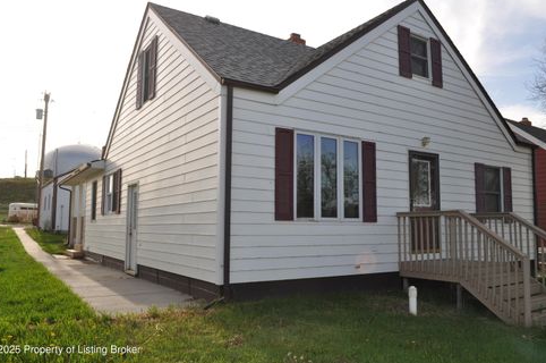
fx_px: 424
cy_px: 178
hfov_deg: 65.5
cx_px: 272
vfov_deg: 46.3
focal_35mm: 28
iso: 200
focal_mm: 18
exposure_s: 1/200
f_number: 9
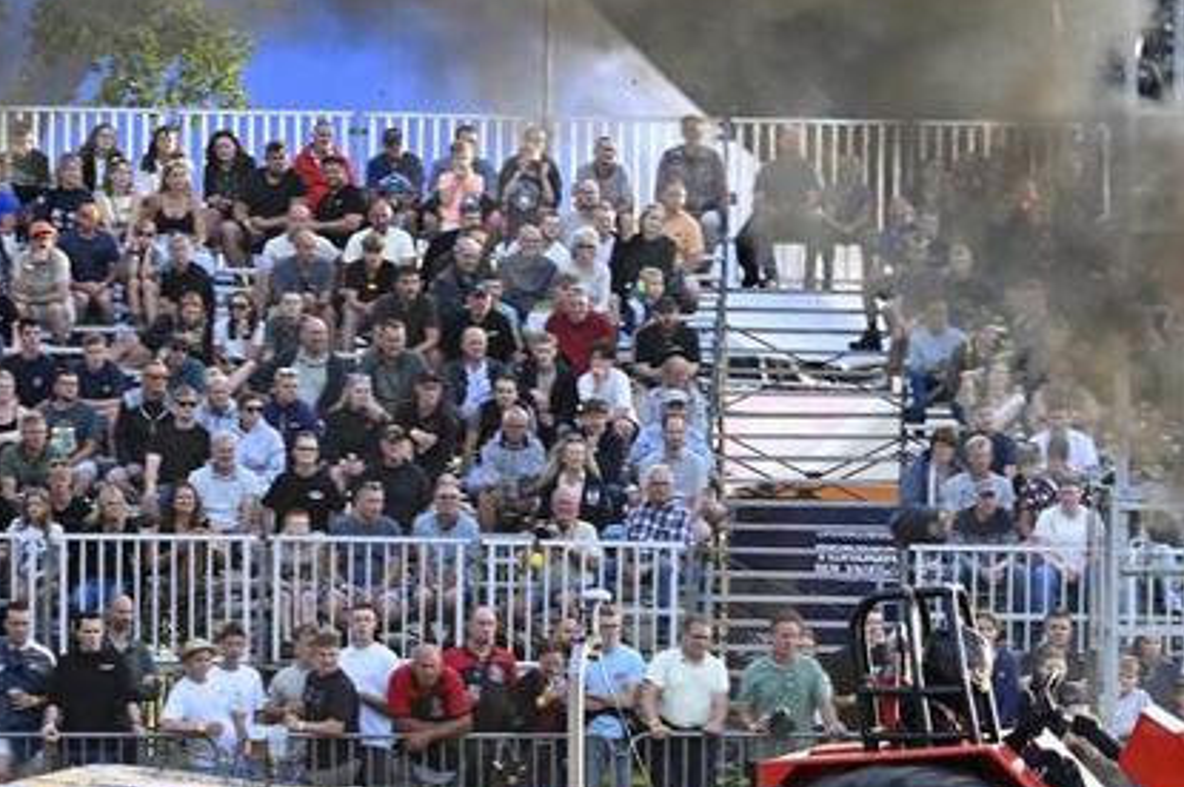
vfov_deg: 4.8
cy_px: 629
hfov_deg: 7.2
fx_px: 9431
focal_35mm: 287
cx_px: 1187
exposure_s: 1/250
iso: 320
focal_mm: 120
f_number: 4.5
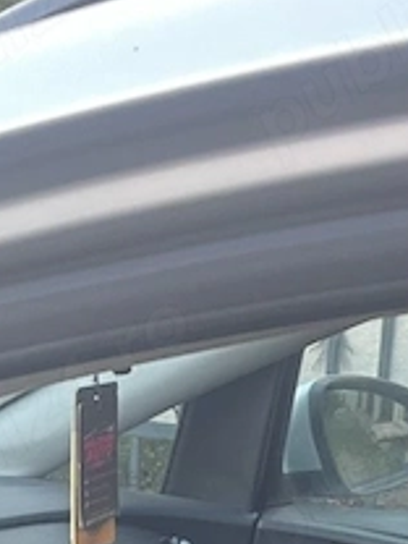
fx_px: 1572
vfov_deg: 17.0
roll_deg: -2.0
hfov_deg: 14.8
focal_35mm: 100
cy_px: 900
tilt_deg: -25.0
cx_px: 123
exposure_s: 1/83
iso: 125
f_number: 1.6
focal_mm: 4.2
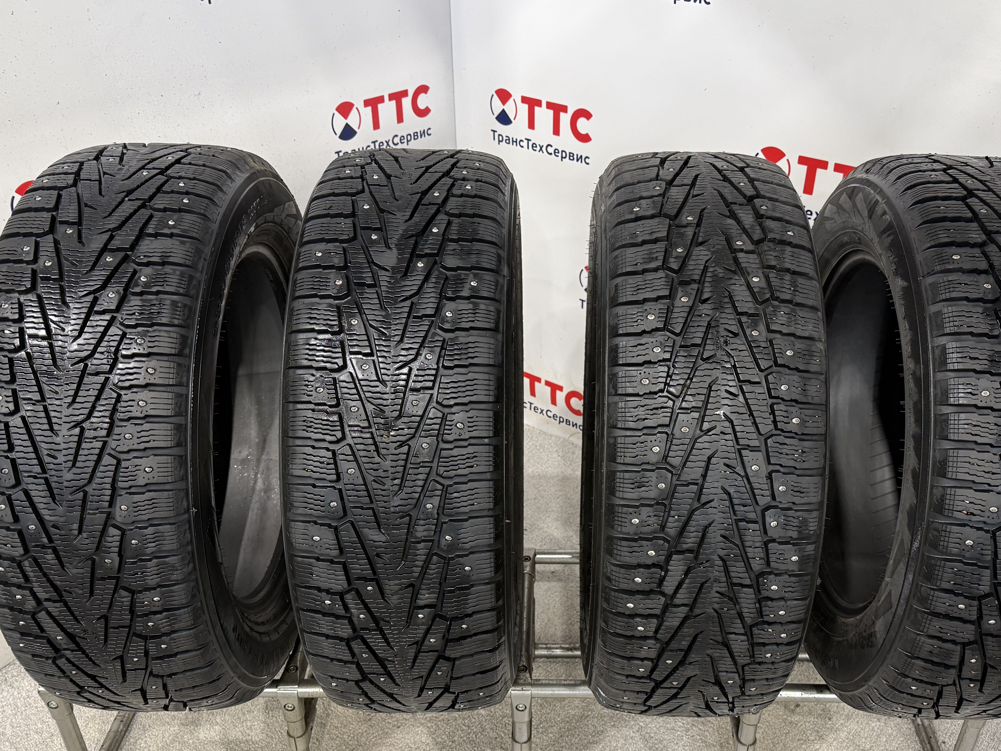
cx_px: 558
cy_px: 416
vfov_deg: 42.9
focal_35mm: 33
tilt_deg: -32.2
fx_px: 954
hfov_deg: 55.2
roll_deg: -0.7
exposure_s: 1/50
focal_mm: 6.76
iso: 200
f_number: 1.78
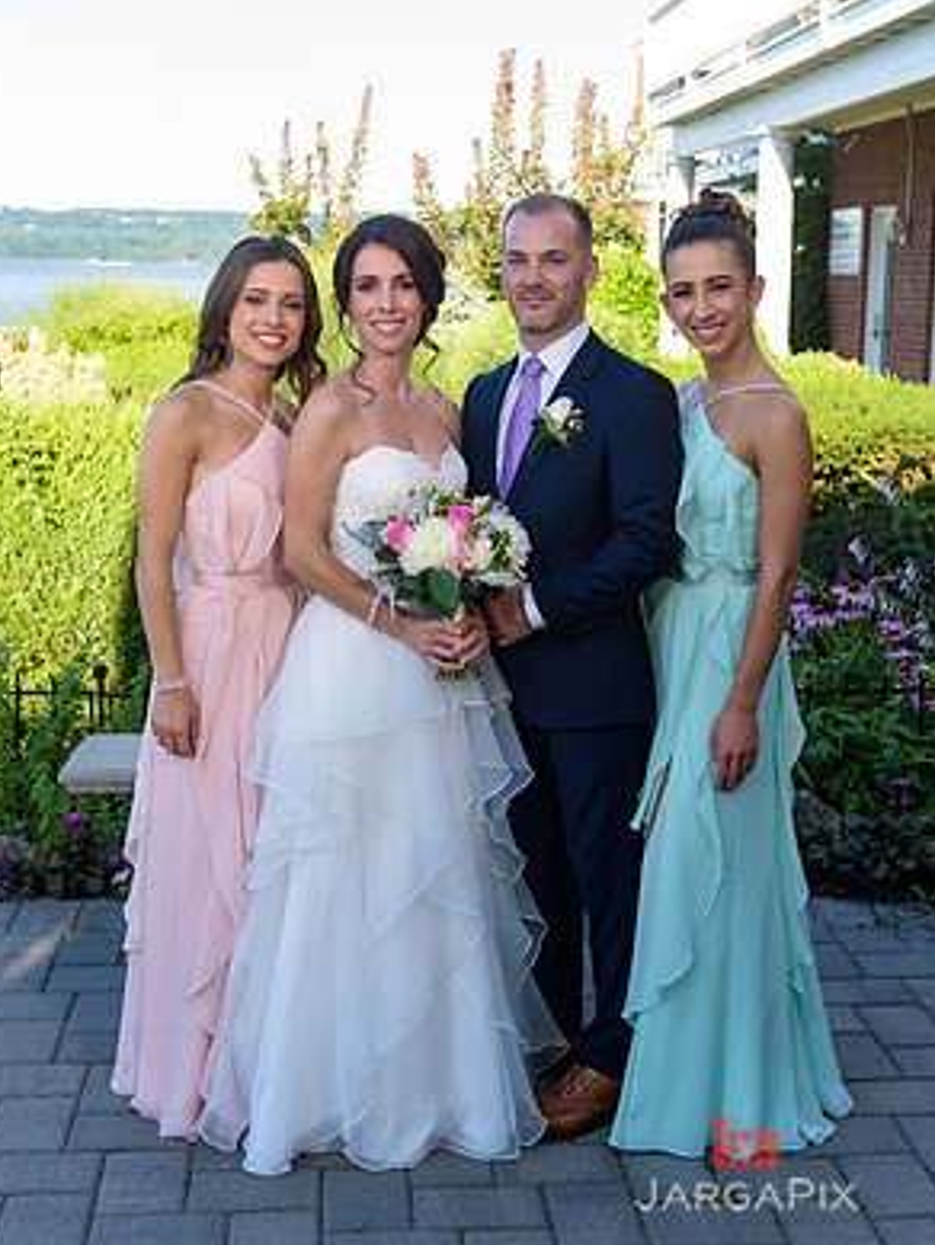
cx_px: 458
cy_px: 560
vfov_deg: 38.1
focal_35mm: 50
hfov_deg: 29.1
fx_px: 1800
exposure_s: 1/250
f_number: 4
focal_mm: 45
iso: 200
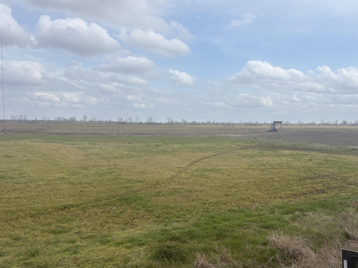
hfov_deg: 55.0
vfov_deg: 42.9
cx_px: 214
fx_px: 341
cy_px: 142
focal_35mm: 33
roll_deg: -0.8
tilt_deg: -3.4
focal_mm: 5.96
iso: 50
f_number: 1.6
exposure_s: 1/4065
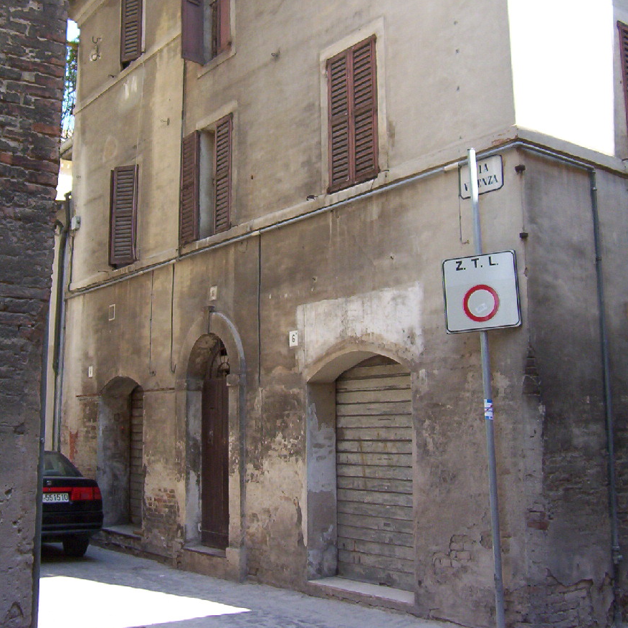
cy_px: 237
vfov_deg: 38.9
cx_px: 314
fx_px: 883
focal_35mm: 43
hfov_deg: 39.2
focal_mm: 5.54
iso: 100
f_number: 2.76
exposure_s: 1/526
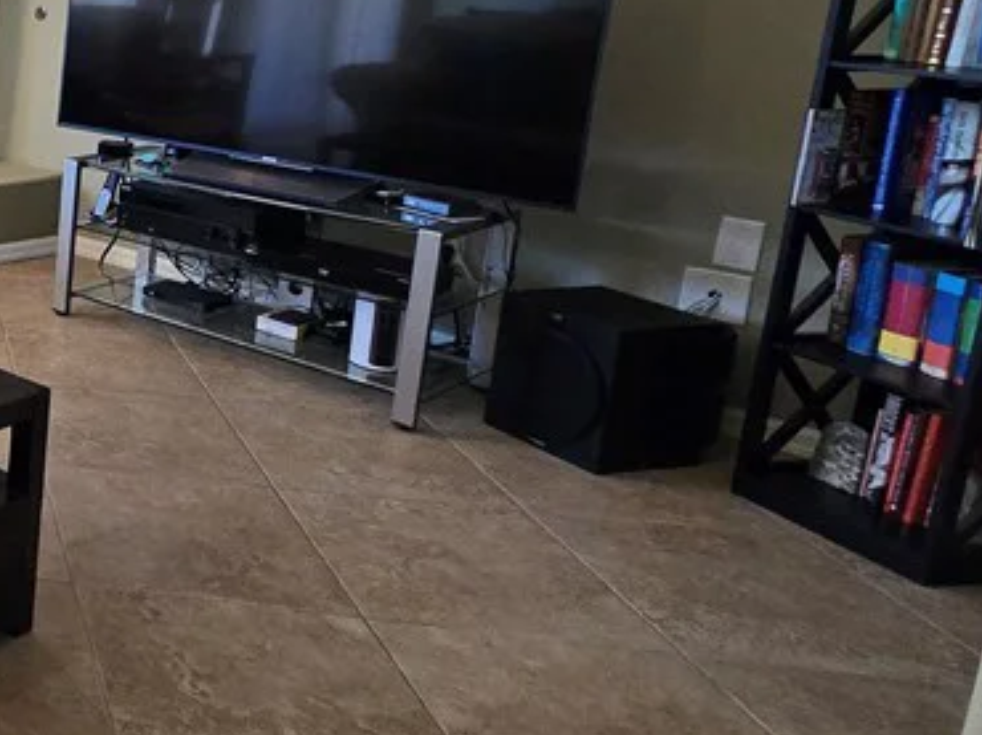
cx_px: -332
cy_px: 154
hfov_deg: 34.2
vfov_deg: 38.2
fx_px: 1021
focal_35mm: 36
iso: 250
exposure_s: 1/60.2
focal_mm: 2.2
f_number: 2.2
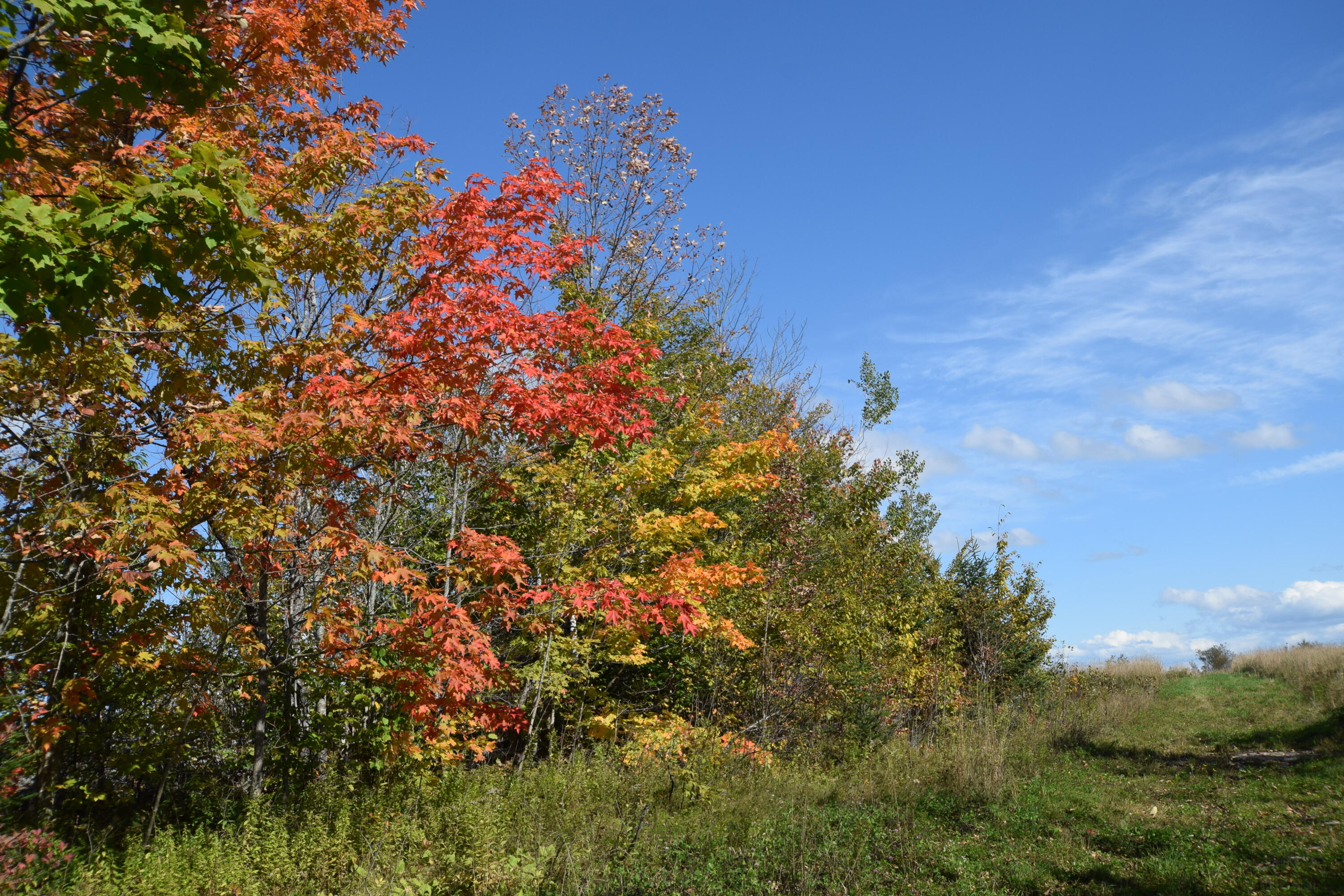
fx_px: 1344
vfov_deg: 36.9
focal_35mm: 36
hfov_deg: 53.1
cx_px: 672
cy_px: 448
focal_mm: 24
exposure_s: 1/320
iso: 200
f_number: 9
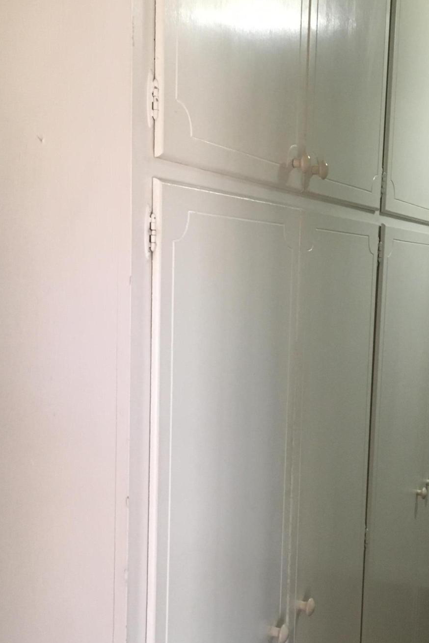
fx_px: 822
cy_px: 372
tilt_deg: -7.1
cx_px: 286
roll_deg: -2.8
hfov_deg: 29.0
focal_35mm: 46
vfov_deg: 42.6
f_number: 2.2
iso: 100
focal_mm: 4.15
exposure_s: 1/30
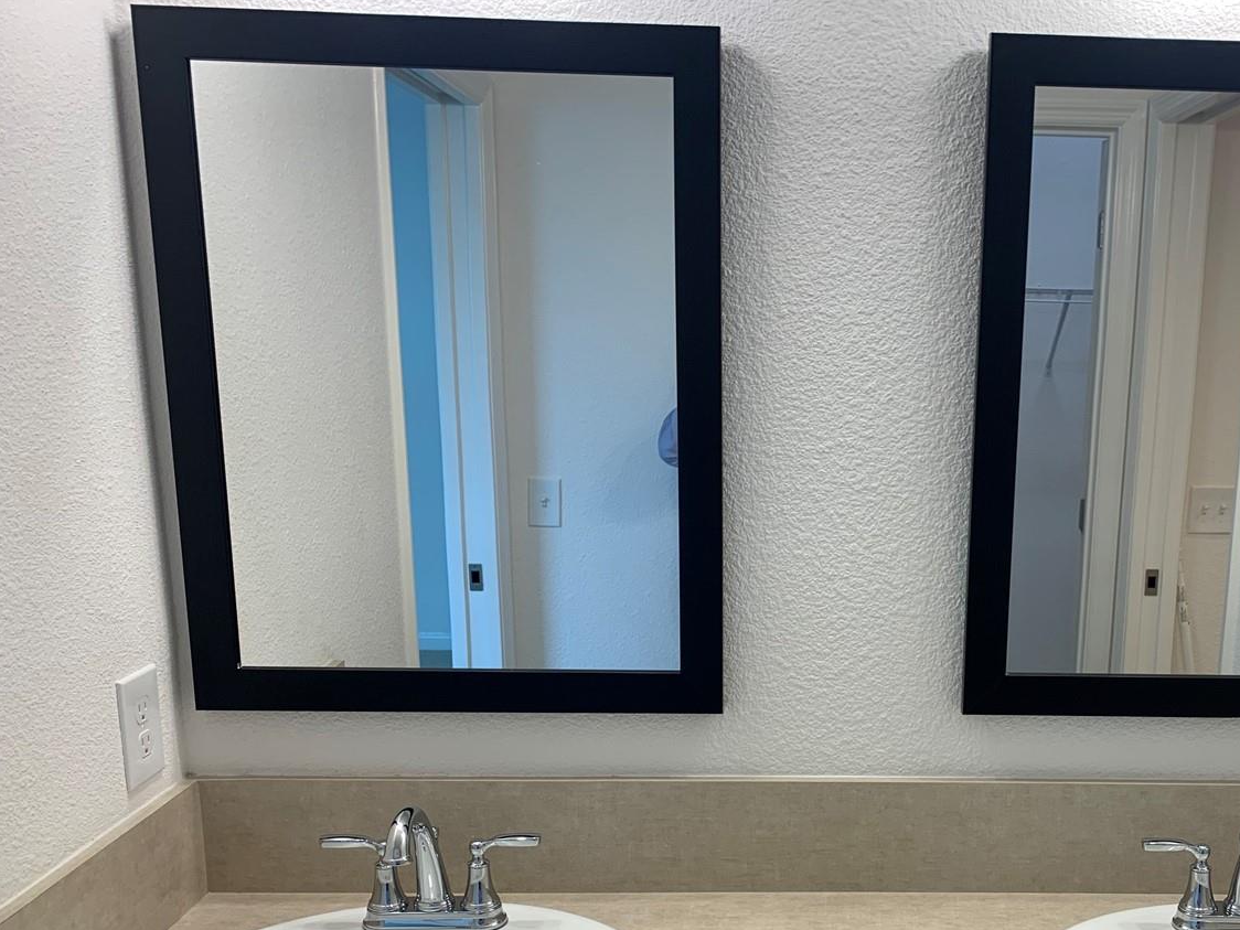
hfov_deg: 49.1
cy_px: 641
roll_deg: -1.9
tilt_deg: -11.9
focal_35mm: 37
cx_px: 844
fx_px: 1325
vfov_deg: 38.1
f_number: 1.8
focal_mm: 4.25
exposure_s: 1/120
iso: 40
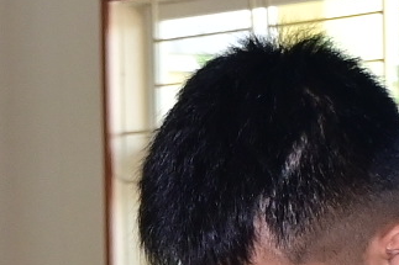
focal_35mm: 311
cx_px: -376
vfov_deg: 4.3
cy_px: 695
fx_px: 3445
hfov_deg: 6.4
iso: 1250
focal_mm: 34
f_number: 6.3
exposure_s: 1/250
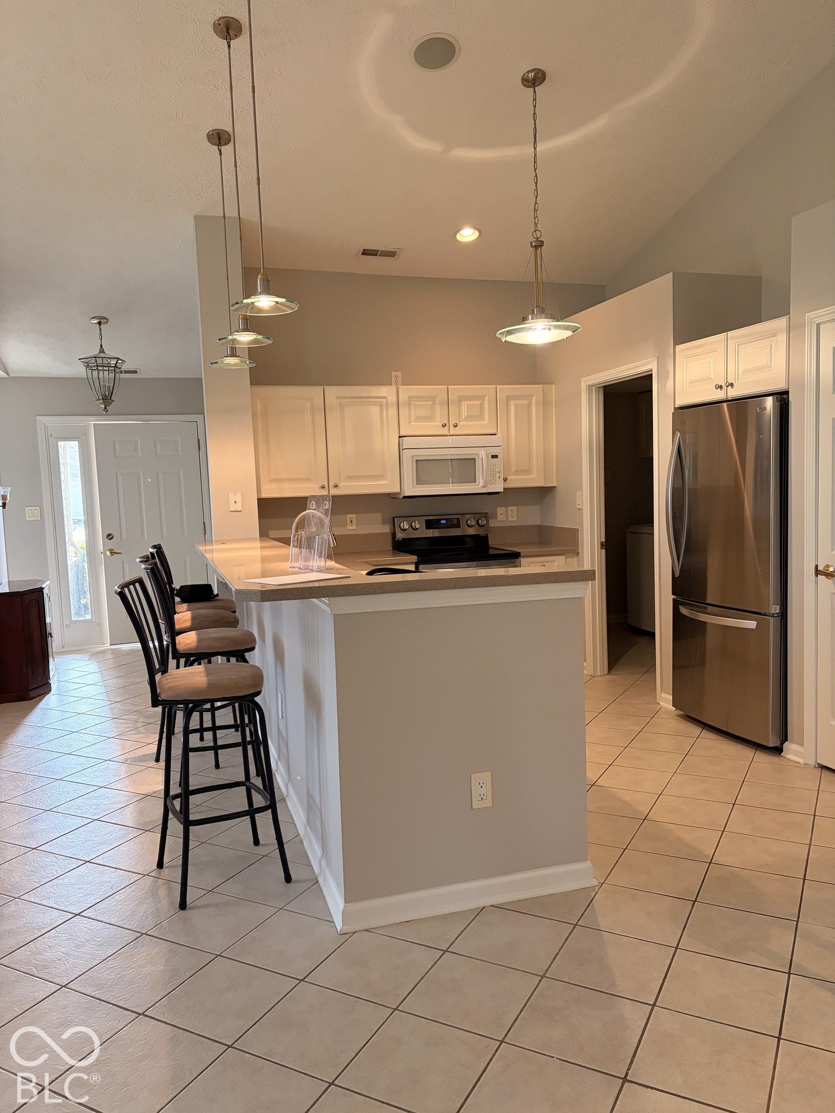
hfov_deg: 53.1
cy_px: 556
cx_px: 418
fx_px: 836
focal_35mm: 26
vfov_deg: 67.3
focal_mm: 5.96
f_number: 1.6
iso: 250
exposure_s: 1/120
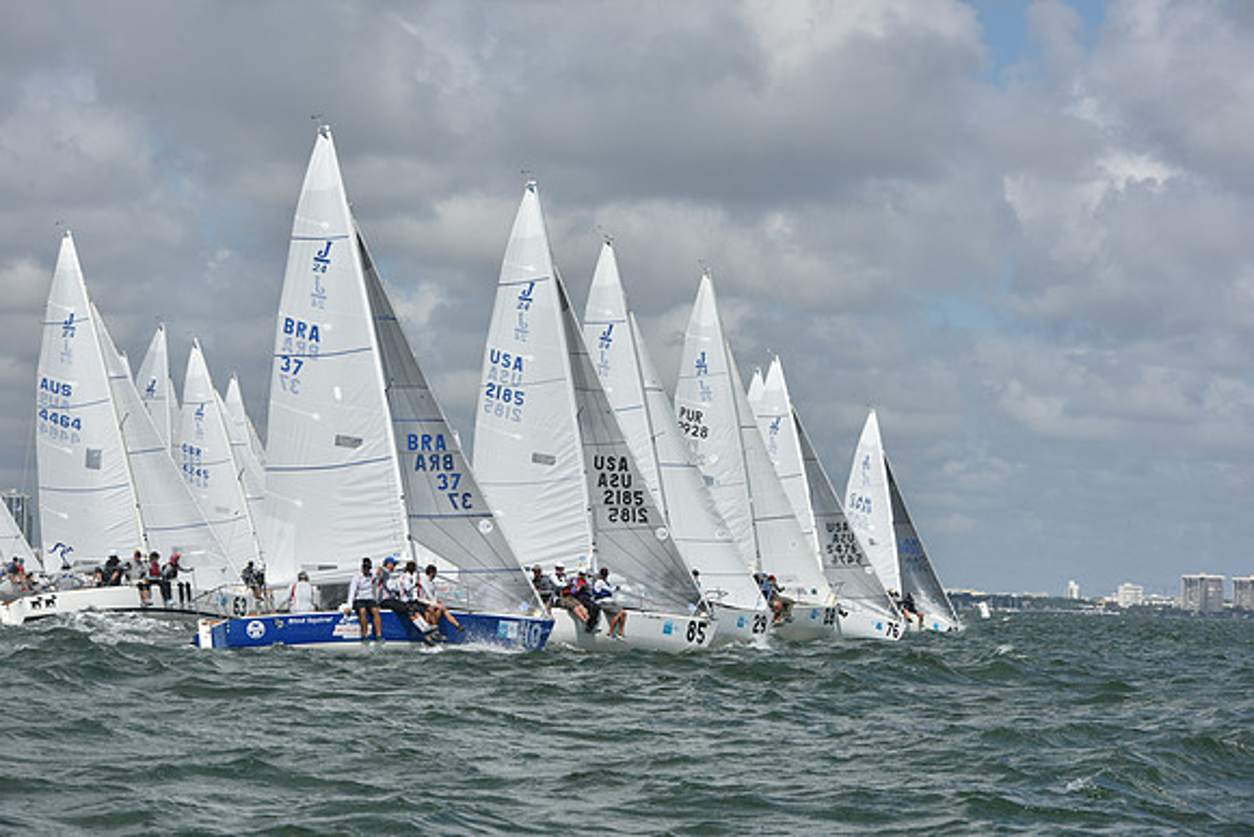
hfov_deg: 16.8
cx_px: 627
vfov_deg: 11.2
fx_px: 4250
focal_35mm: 122
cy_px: 418
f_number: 11
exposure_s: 1/1250
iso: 250
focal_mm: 122
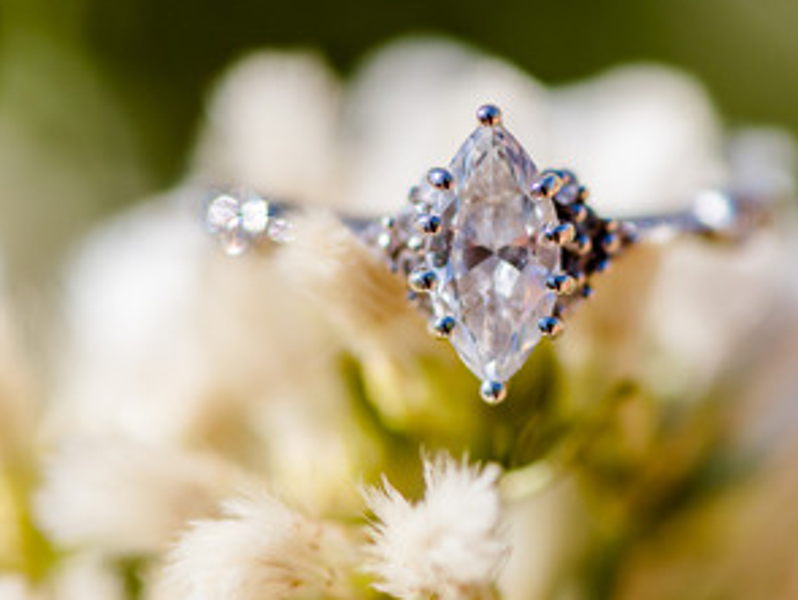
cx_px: 350
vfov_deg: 7.9
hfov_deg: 10.5
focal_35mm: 189
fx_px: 4362
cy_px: 232
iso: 200
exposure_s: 1/2500
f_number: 5.6
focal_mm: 105
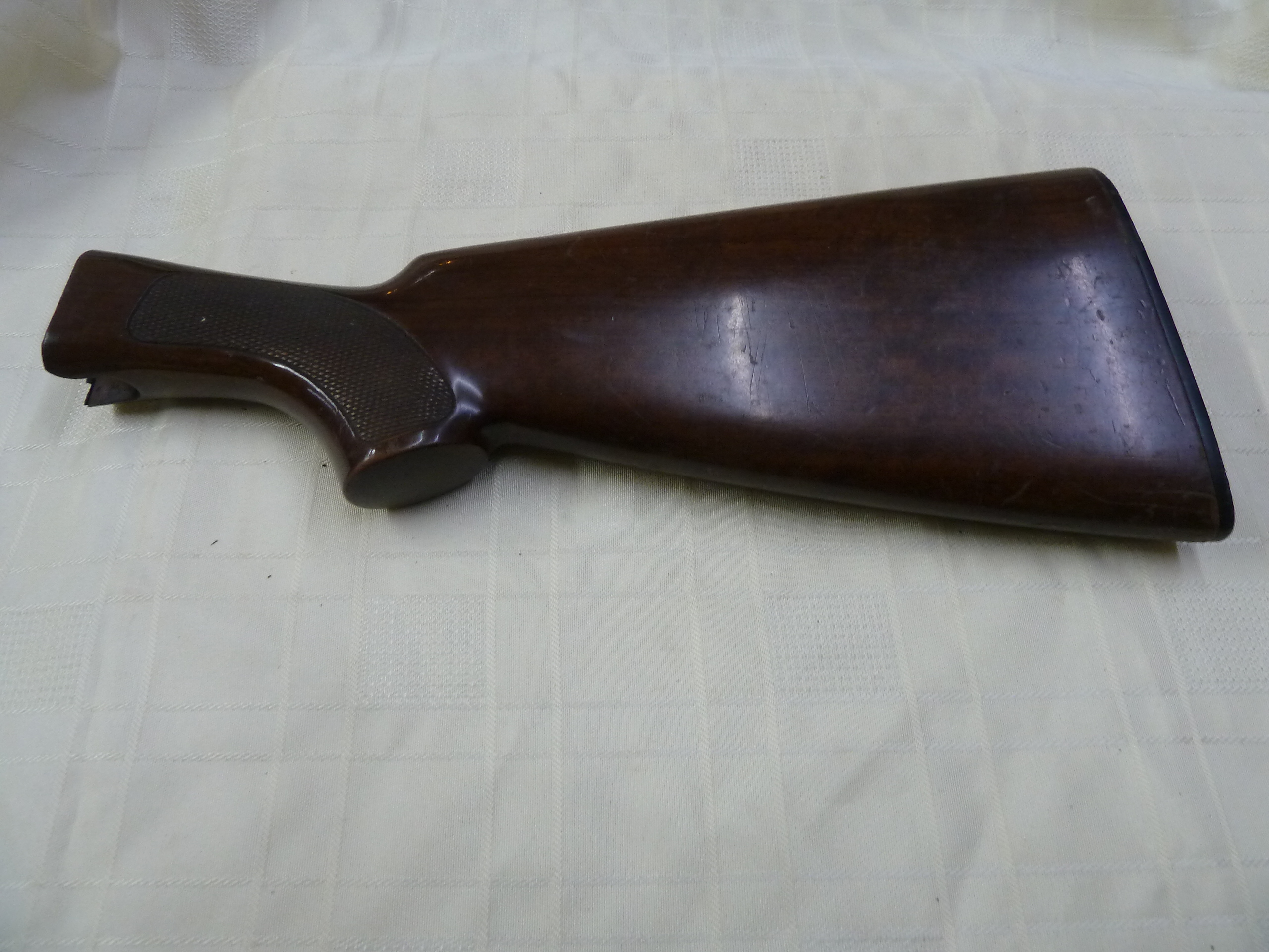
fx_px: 916
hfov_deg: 69.4
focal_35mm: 25
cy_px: 476
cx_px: 634
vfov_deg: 54.9
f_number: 3.3
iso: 200
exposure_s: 1/30
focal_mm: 4.1
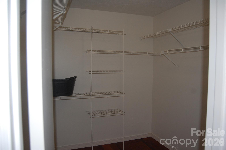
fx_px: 169
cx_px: 113
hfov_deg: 67.4
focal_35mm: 27
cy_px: 75
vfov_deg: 47.8
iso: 400
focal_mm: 18
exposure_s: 1/60
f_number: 3.5
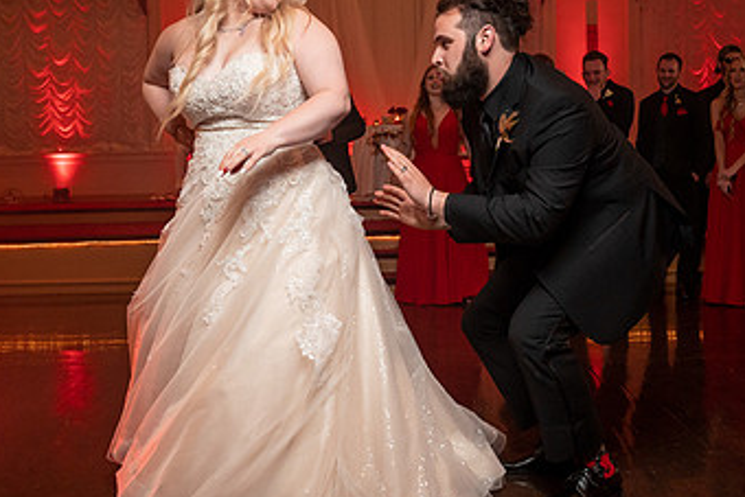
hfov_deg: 47.4
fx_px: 849
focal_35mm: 41
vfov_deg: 32.7
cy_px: 264
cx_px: 377
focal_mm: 24
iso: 2000
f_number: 4
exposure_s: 1/200
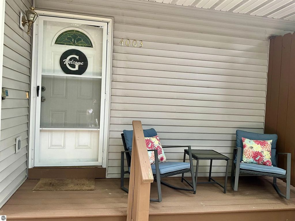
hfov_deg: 61.7
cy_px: 110
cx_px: 148
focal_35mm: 29
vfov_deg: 48.2
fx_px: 247
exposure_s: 1/122
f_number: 1.8
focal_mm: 3
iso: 32
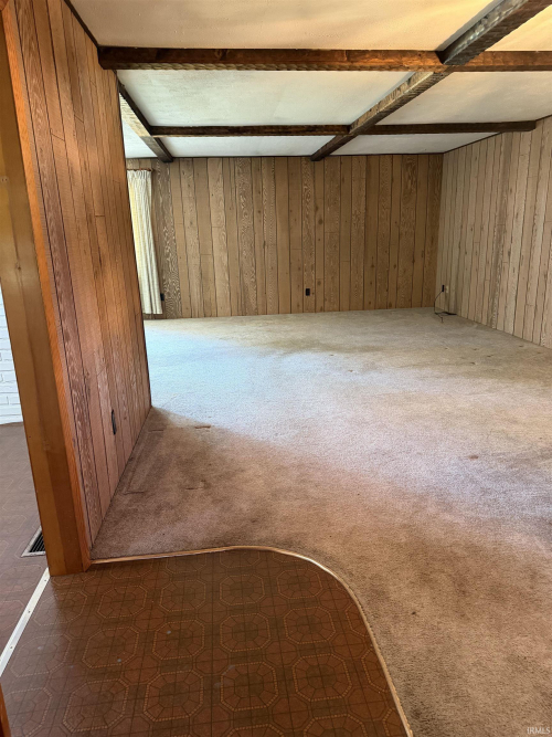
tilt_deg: -15.3
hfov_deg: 56.8
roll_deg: +1.4
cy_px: 368
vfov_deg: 71.6
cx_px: 276
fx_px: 510
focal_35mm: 24
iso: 640
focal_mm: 6.76
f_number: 1.78
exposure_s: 1/60
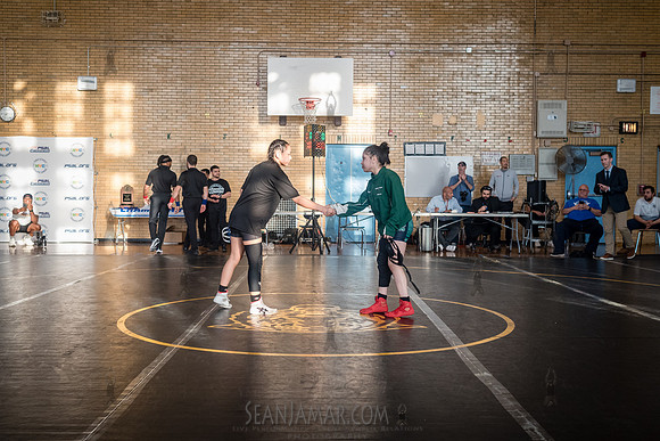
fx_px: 739
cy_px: 220
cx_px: 330
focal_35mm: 40
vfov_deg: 33.2
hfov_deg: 48.1
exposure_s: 1/400
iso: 2000
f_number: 4
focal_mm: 35
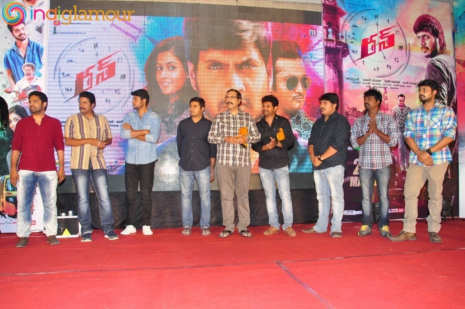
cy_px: 154
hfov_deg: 67.4
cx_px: 232
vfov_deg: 47.8
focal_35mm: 27
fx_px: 348
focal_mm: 18
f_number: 6.3
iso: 1000
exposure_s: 1/125
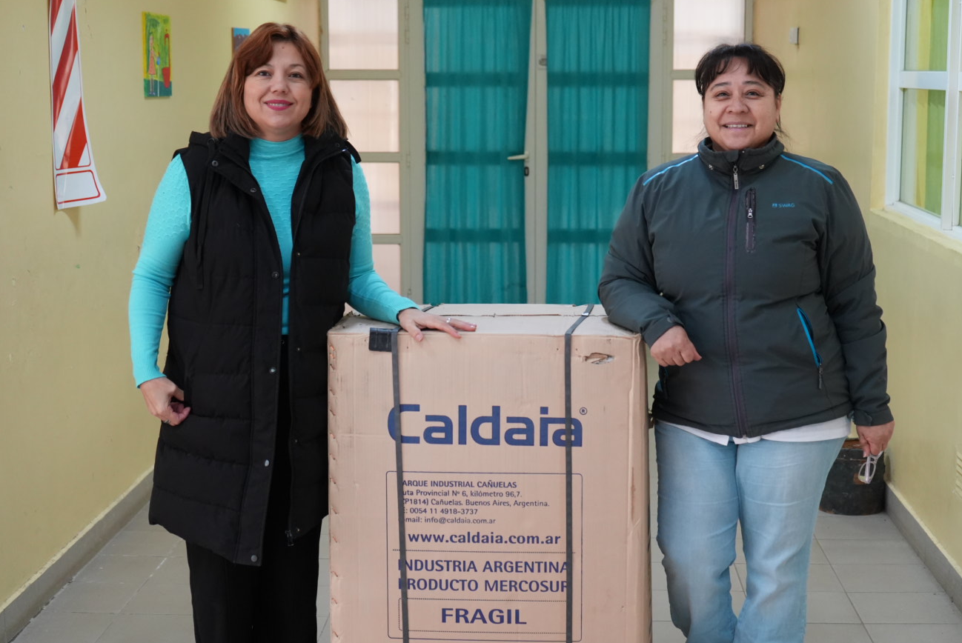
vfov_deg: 22.3
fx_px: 1631
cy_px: 331
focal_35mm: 61
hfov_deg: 32.9
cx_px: 474
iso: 3200
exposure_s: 1/50
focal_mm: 49
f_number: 4.5
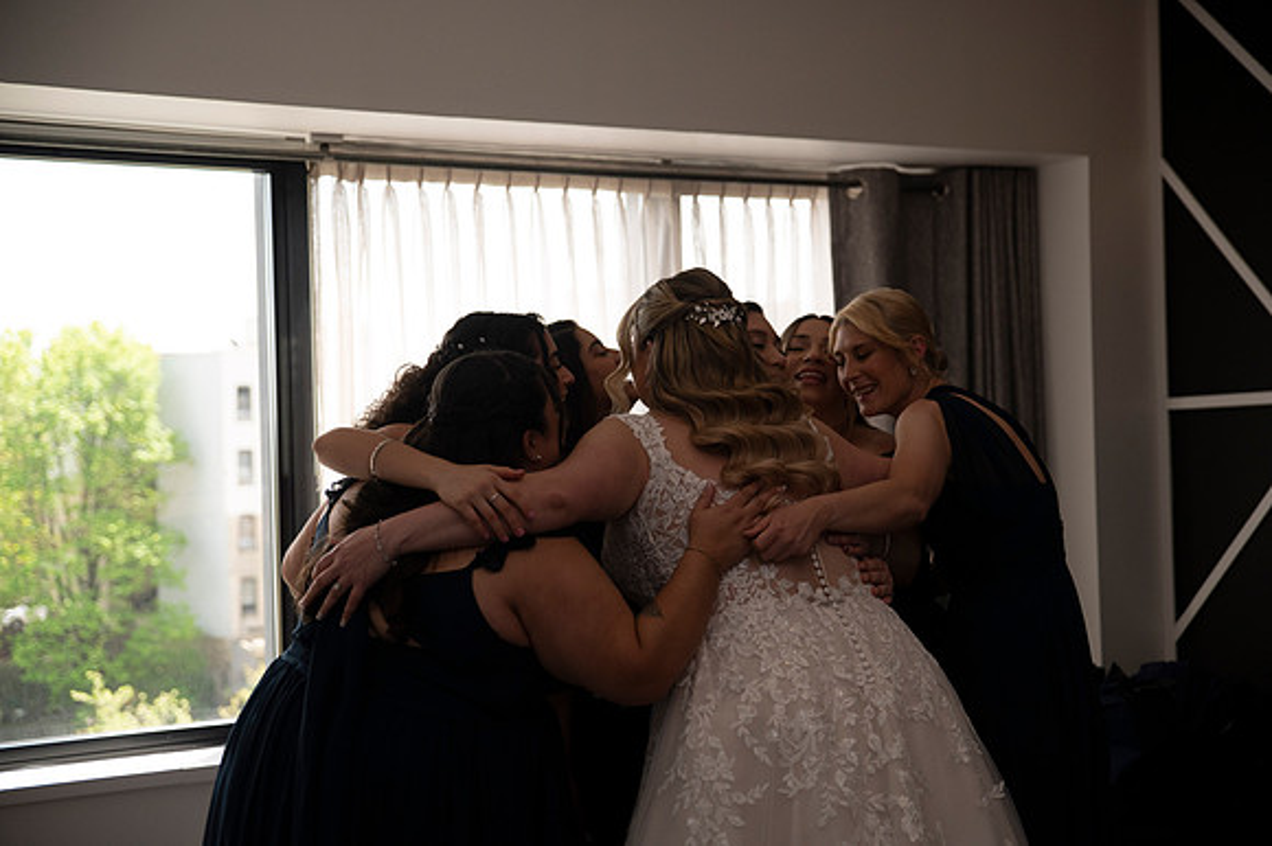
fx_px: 1942
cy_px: 423
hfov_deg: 36.3
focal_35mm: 55
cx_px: 636
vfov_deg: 24.6
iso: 1600
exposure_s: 1/1600
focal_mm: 55
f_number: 2.8
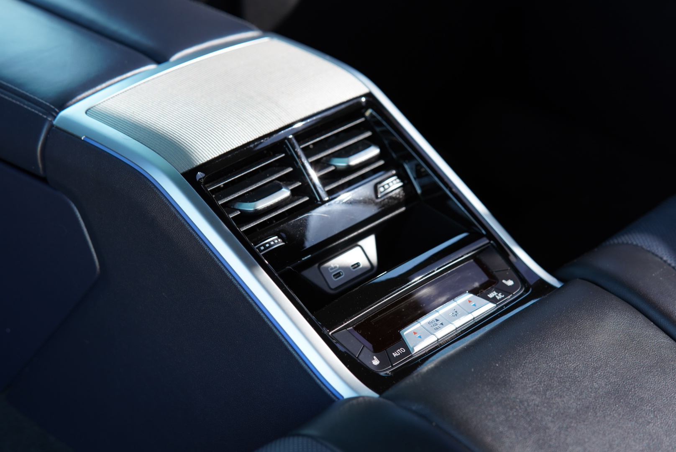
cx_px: 338
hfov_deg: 23.9
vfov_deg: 16.1
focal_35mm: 85
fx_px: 1597
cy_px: 226
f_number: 4
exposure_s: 1/160
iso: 800
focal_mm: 85
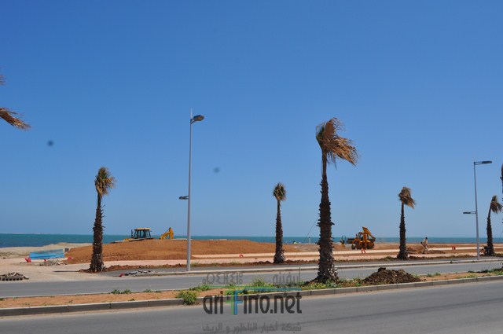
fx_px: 481
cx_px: 252
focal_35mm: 34
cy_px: 167
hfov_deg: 55.2
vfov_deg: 38.3
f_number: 11
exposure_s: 1/500
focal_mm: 23
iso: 200
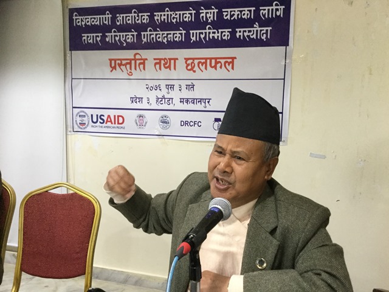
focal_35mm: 31
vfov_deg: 45.4
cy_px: 146
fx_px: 348
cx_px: 194
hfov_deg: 58.4
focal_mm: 3.3
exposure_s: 1/33
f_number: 2.4
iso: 200
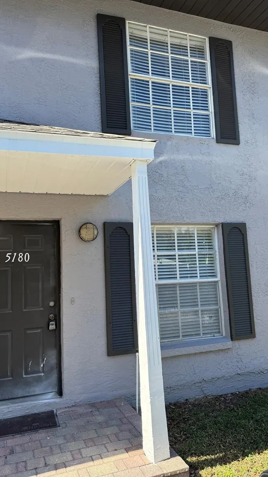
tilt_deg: +6.7
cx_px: 124
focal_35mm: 27
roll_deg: +3.1
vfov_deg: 69.8
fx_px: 341
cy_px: 232
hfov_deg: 42.9
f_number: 1.78
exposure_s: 1/1026
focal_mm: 6.76
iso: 80
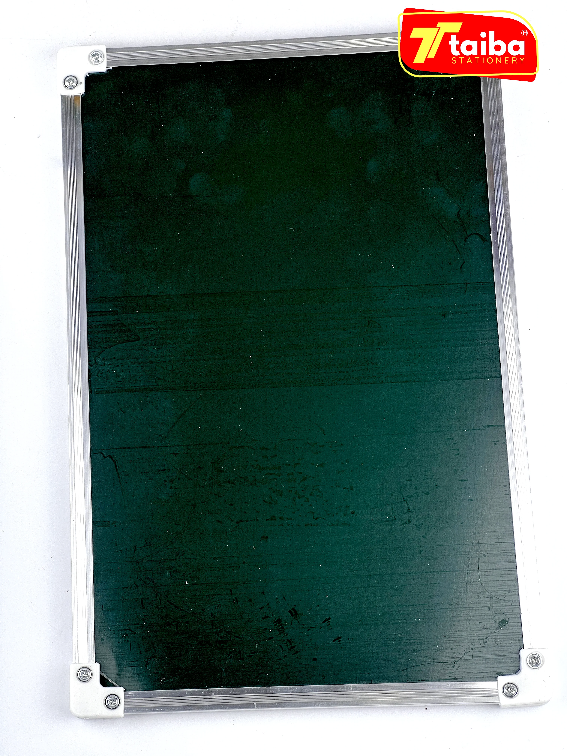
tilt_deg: -77.9
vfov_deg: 25.3
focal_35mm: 77
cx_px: 284
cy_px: 378
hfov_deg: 19.1
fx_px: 1682
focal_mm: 9
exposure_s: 1/127
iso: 32
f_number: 2.8
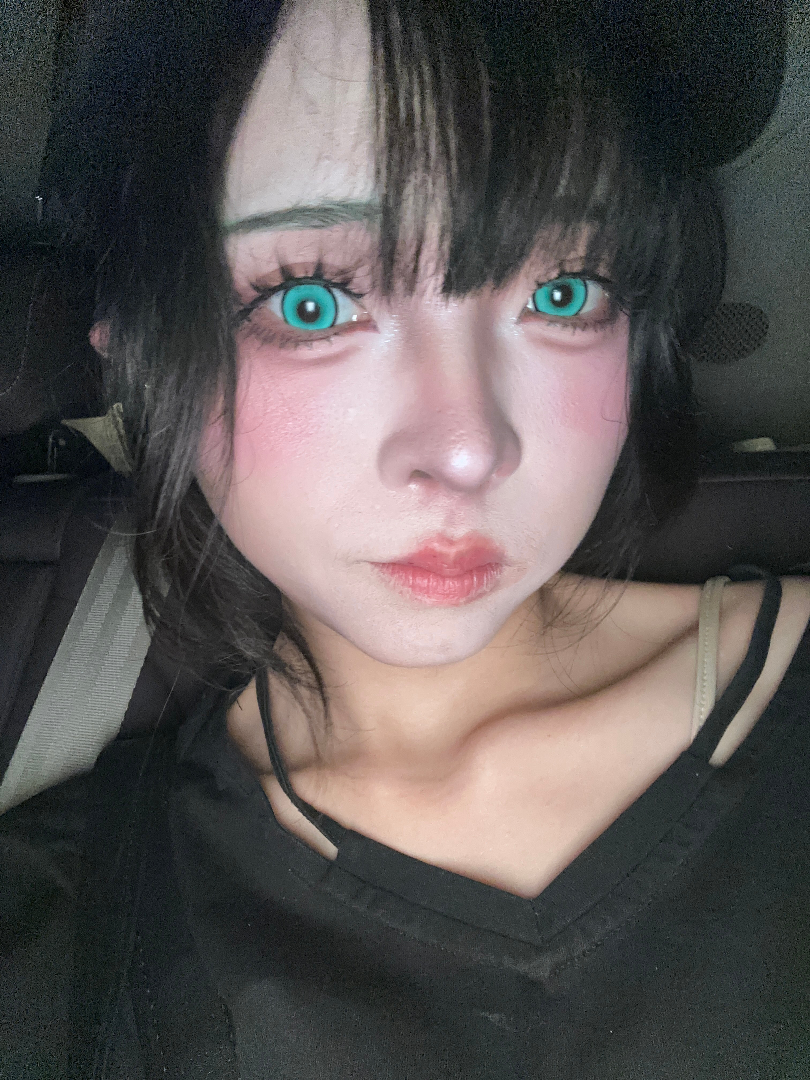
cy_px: 540
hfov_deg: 58.9
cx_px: 405
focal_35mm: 23
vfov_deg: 73.9
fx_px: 718
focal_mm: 2.69
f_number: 1.9
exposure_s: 1/32
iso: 320
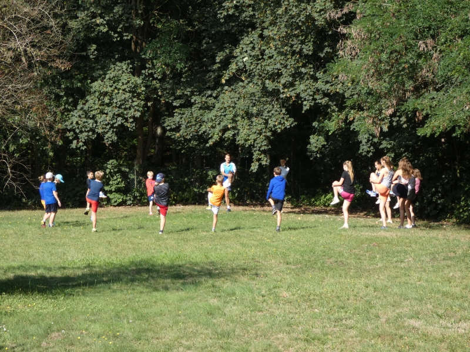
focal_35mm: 105
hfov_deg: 18.7
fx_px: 1426
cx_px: 235
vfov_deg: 14.1
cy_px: 176
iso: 80
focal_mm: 18.8
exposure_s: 1/200
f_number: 4.9
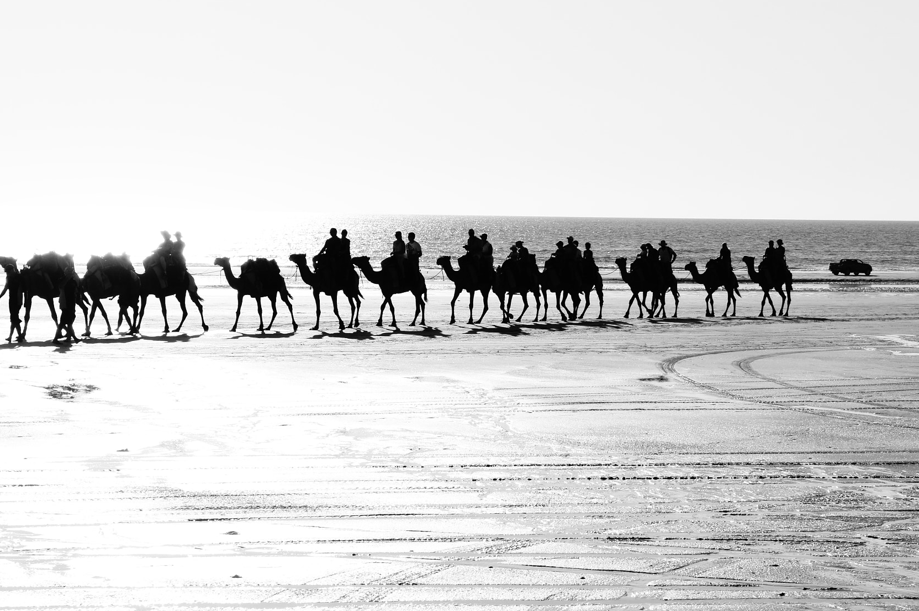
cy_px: 343
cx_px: 458
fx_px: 2448
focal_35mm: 96
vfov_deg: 14.2
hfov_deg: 21.3
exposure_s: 1/1250
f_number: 9
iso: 200
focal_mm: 52
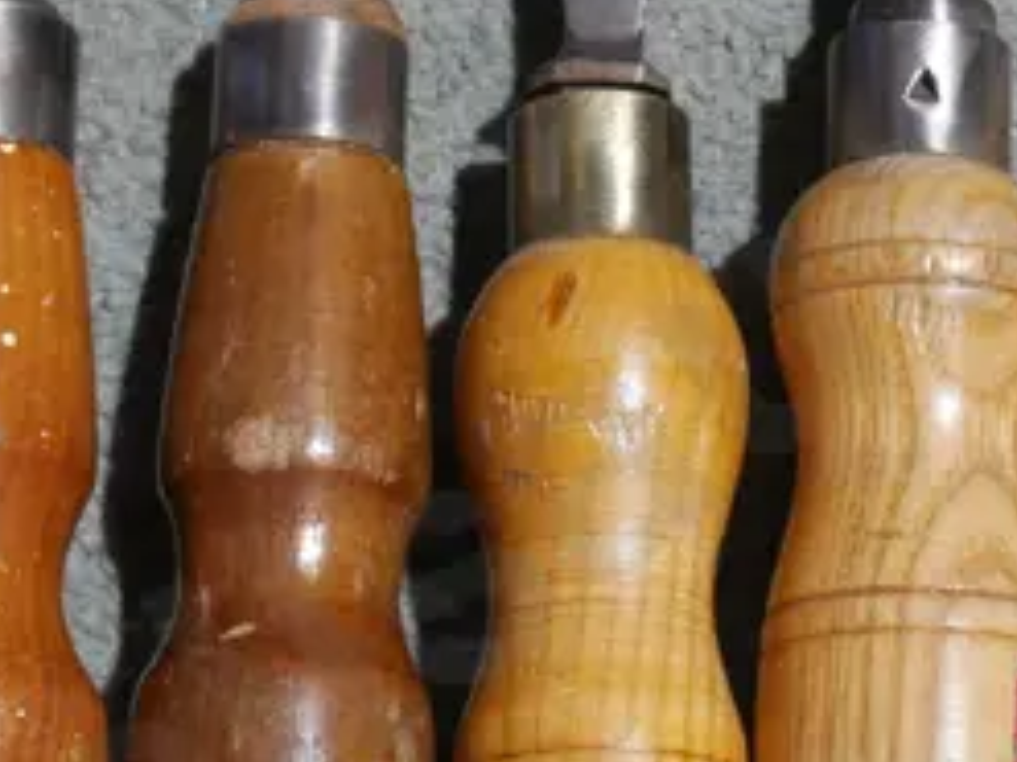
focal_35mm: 141
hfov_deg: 13.9
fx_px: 4140
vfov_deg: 10.5
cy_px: 323
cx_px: 799
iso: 500
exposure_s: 1/60
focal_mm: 17
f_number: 4.5
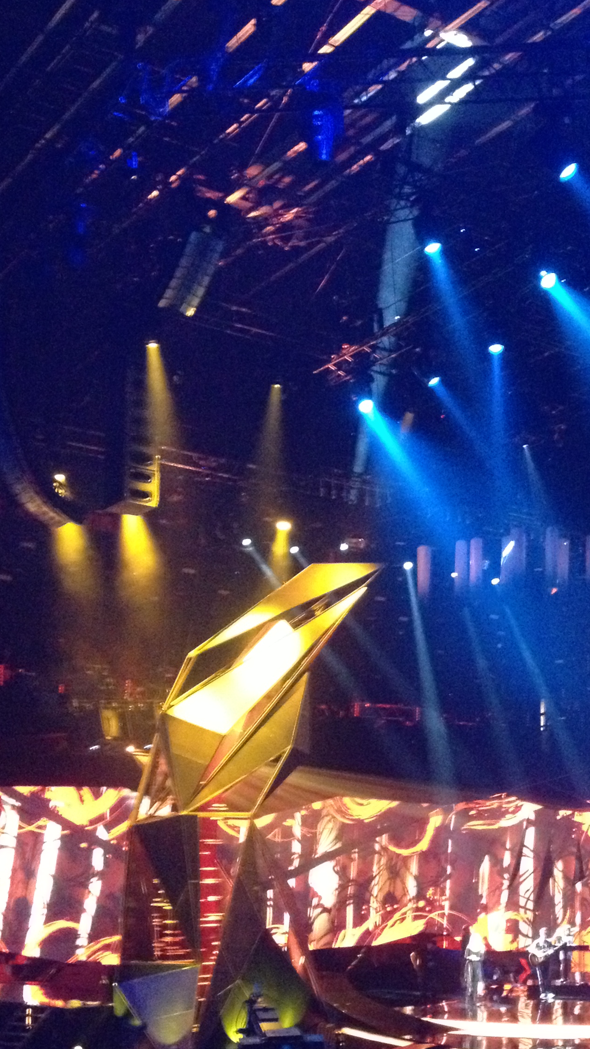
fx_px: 1530
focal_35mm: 55
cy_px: 750
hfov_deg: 21.3
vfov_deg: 37.2
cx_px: 550
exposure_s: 1/15
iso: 800
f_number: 2.4
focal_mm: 4.28
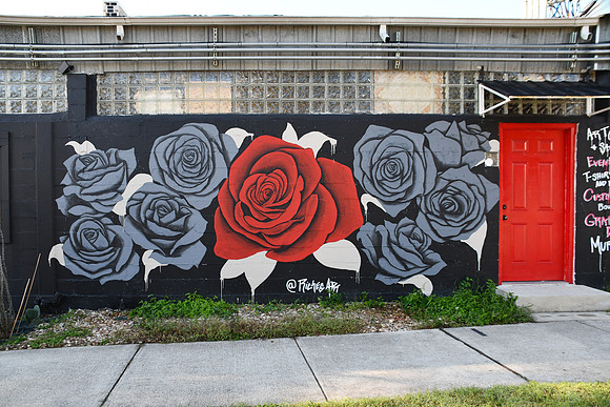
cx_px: 305
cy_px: 204
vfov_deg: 43.6
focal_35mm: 30
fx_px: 508
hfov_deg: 61.9
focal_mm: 20
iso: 400
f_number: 5.6
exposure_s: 1/250
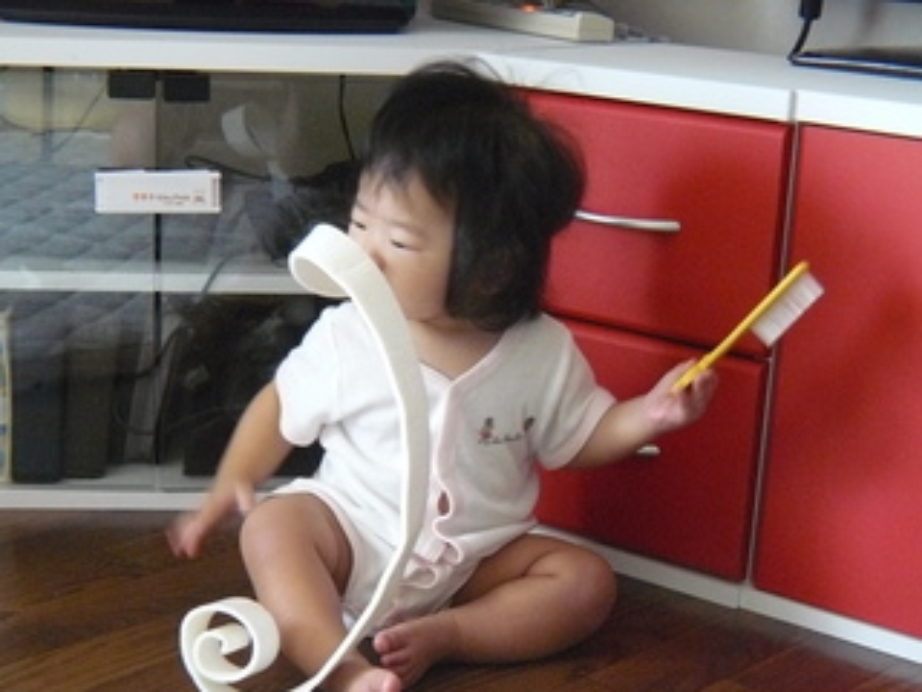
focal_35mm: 100
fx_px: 2664
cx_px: 409
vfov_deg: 14.8
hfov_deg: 19.6
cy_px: 430
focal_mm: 13.4
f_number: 3.2
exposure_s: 1/15
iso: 400
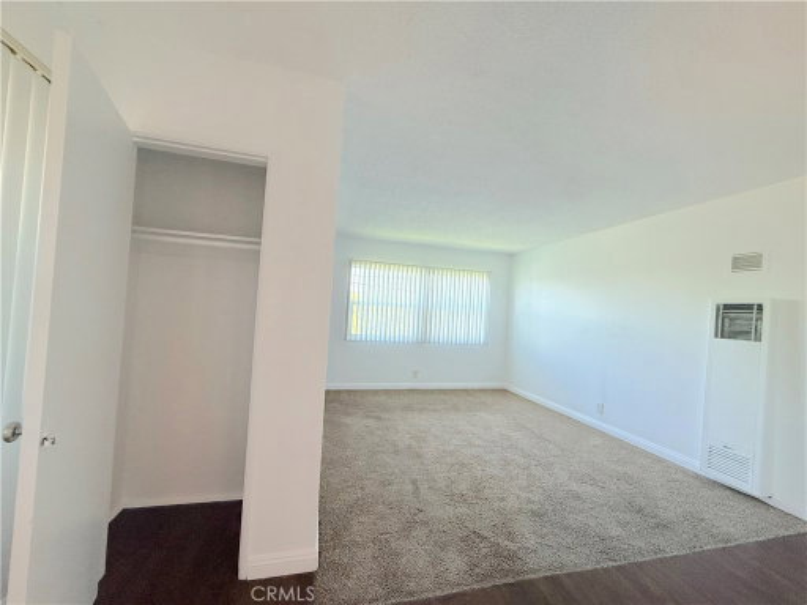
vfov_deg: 85.7
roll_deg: -2.9
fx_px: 326
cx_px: 404
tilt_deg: +1.8
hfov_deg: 102.1
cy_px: 302
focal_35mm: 14
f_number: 2.2
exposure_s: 1/99
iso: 125
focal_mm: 2.22
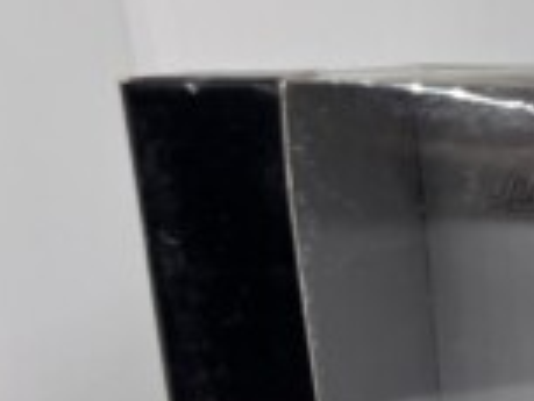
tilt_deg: -16.7
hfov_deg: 19.4
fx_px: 1312
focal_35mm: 85
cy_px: 459
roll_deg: -0.3
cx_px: 852
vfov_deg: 16.8
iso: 64
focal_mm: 5.1
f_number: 1.6
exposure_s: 1/122
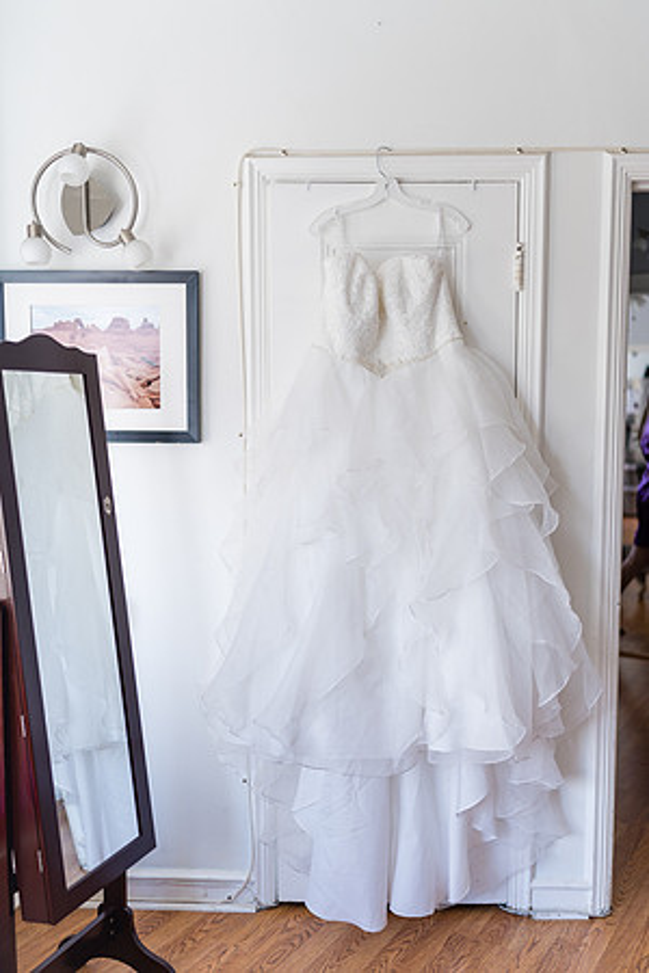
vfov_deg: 54.4
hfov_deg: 37.9
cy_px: 486
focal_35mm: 35
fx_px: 946
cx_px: 324
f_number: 1.4
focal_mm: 35
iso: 100
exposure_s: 1/320
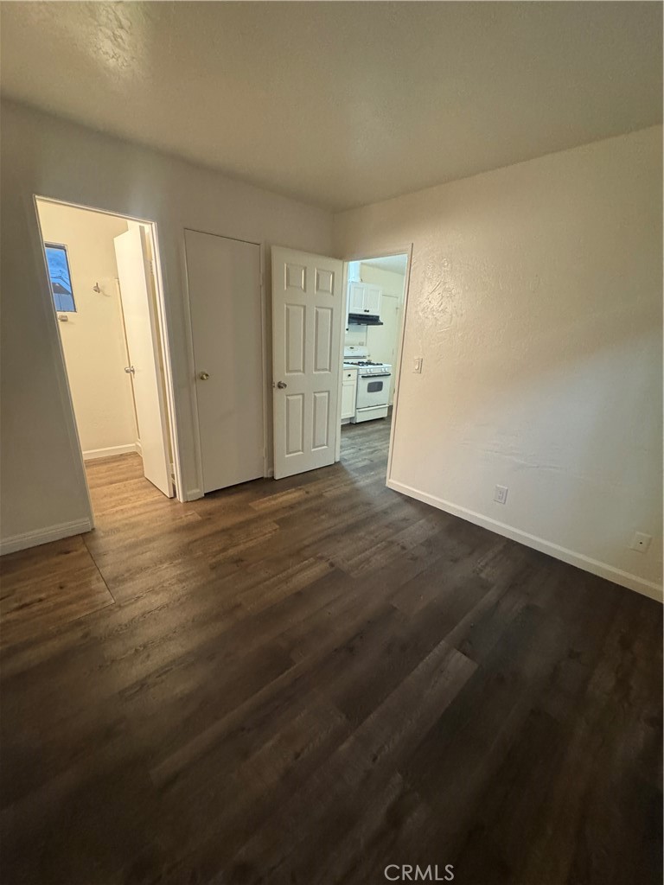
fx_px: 358
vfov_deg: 102.1
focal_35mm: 14
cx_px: 332
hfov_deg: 85.7
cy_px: 442
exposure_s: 1/60
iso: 1000
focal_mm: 2.22
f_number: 2.2
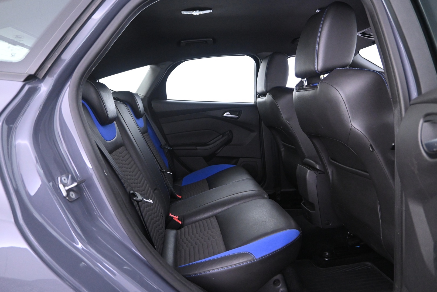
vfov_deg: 53.1
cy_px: 146
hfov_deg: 73.7
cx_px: 218
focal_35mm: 24
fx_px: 291
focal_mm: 16
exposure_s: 1/20
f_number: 3.5
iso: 3200
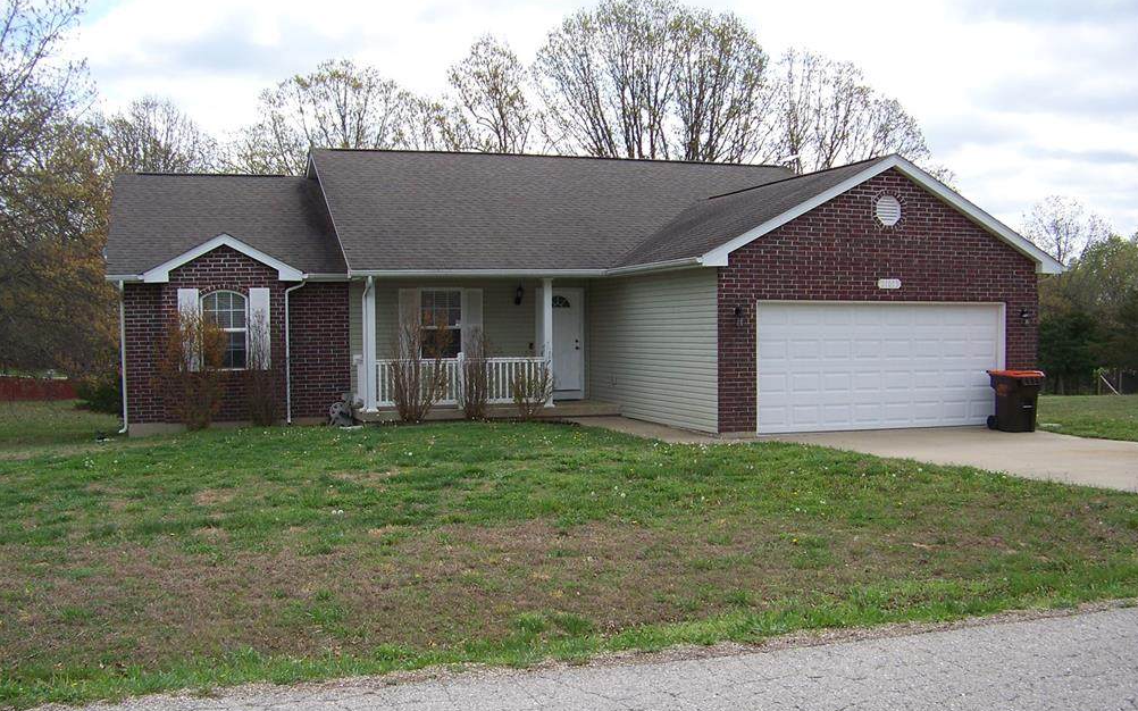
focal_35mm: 39
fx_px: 1209
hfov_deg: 50.4
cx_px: 562
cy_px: 415
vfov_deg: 32.7
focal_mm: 5.85
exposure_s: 1/640
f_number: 2.8
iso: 64
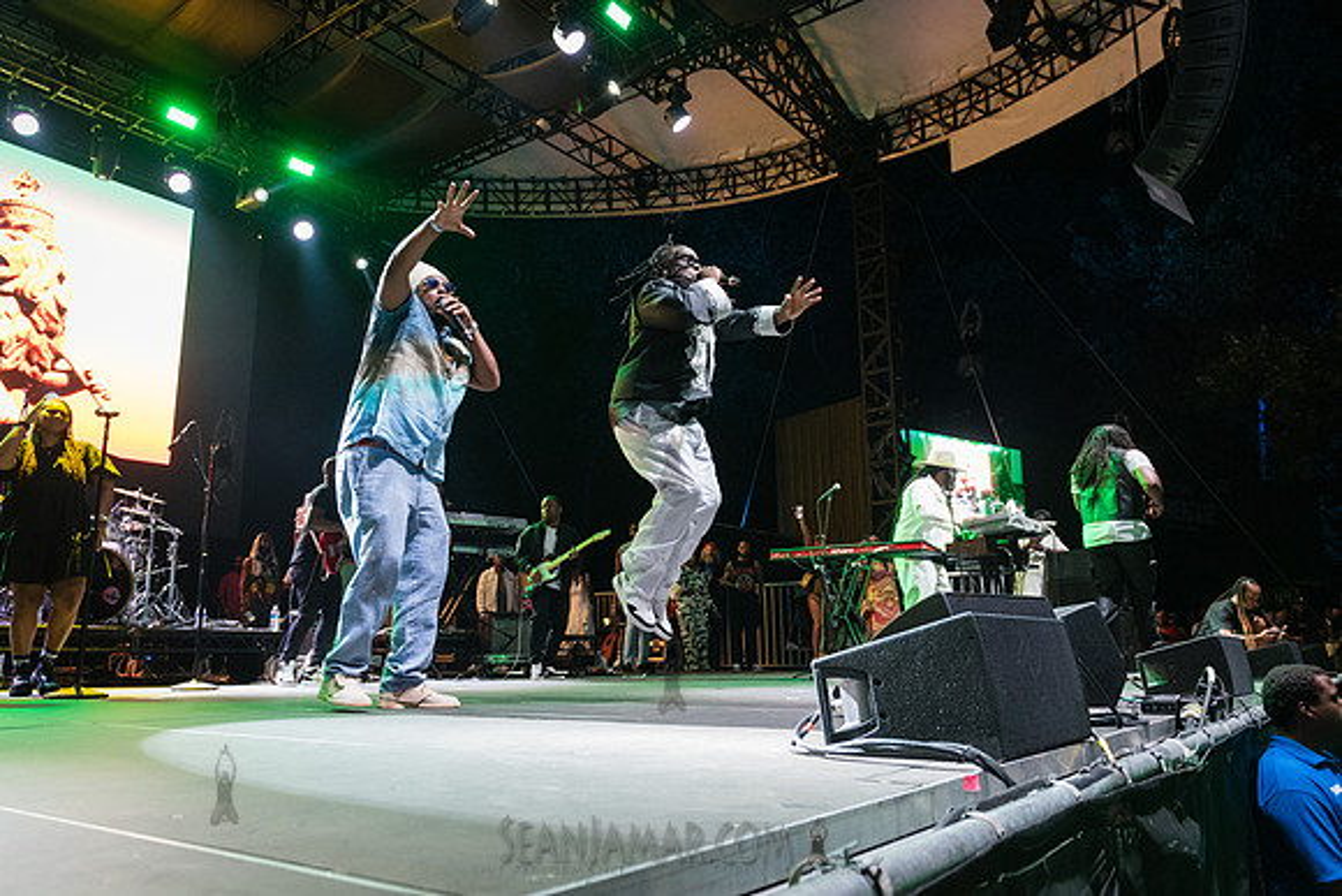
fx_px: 970
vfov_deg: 49.6
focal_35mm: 26
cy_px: 446
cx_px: 639
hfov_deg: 69.3
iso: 3200
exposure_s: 1/250
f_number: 3.5
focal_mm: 24
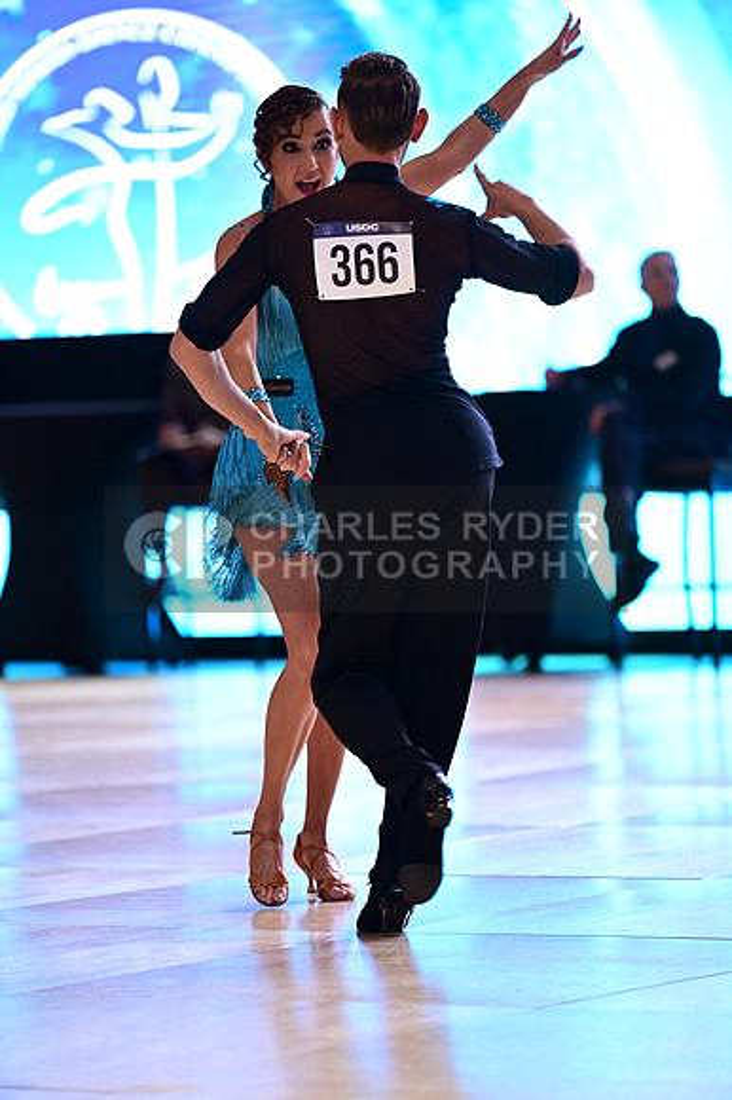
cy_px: 550
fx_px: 6107
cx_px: 366
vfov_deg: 10.3
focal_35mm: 200
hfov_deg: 6.9
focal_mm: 200
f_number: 2.8
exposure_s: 1/400
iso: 2000
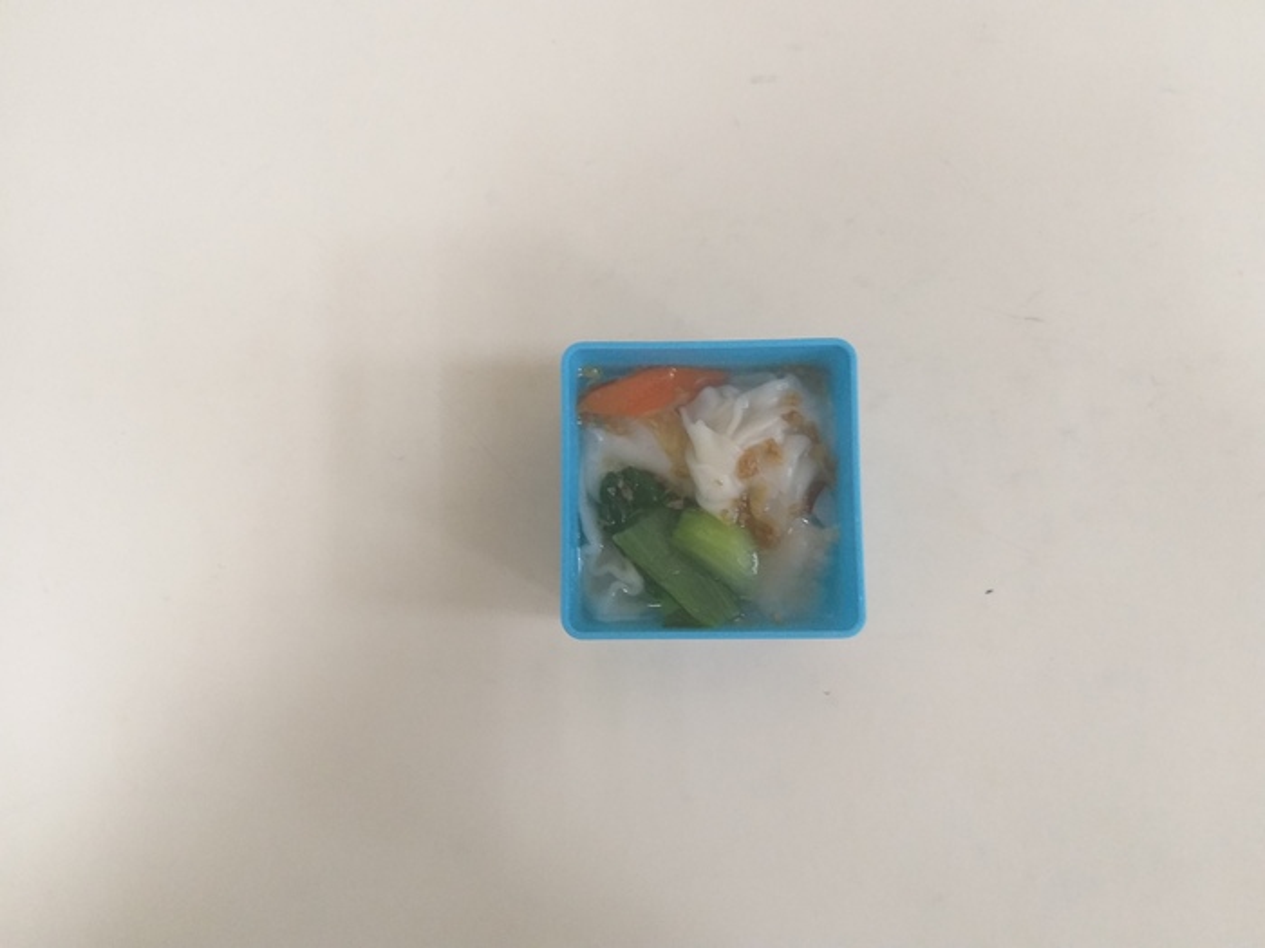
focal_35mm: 26
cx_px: 632
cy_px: 474
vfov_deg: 53.1
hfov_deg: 67.3
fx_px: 950
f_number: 1.7
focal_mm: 3.93
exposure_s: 1/60
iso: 160
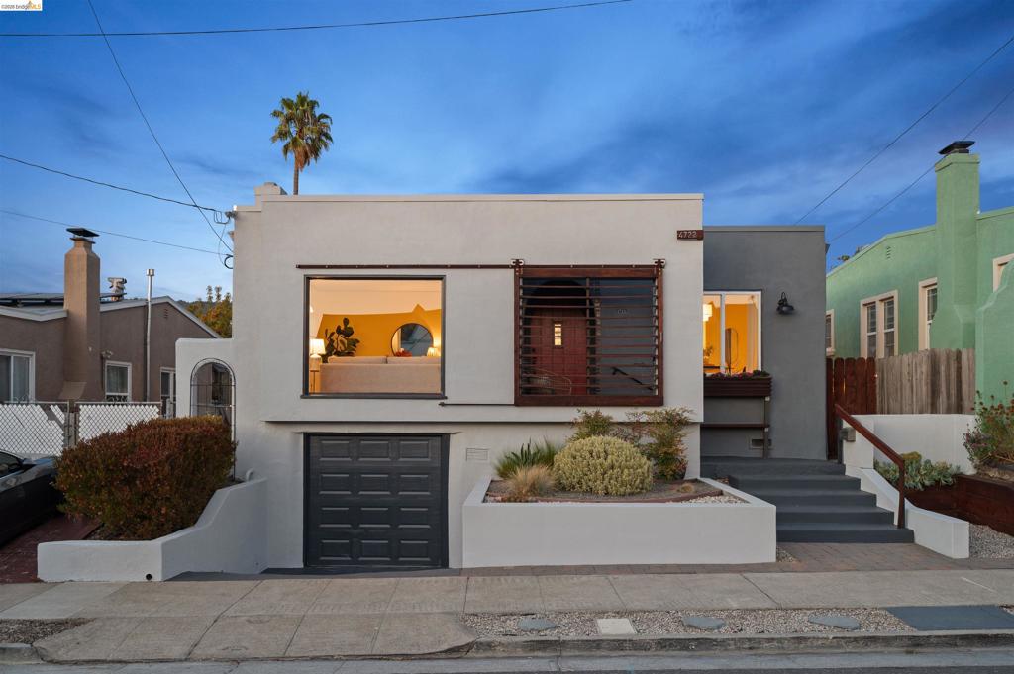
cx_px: 507
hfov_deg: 62.0
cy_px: 337
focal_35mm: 30
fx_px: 844
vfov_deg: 43.5
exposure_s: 1.6
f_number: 7.1
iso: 400
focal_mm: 30
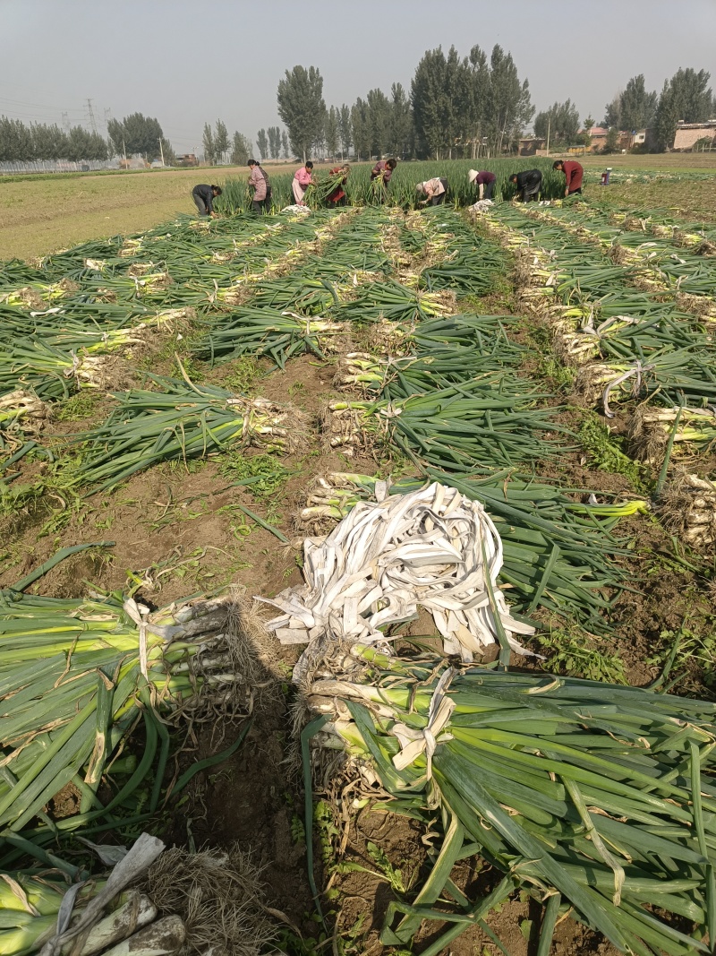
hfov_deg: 58.9
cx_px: 358
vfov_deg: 73.9
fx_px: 634
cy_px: 478
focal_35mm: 23
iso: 100
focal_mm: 5.59
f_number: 1.88
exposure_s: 1/533
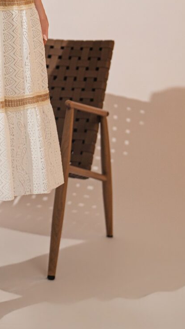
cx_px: -42
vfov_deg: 17.2
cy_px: 12
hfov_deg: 9.8
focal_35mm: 122
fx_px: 1065
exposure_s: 1/320
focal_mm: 48
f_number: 2.8
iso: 640
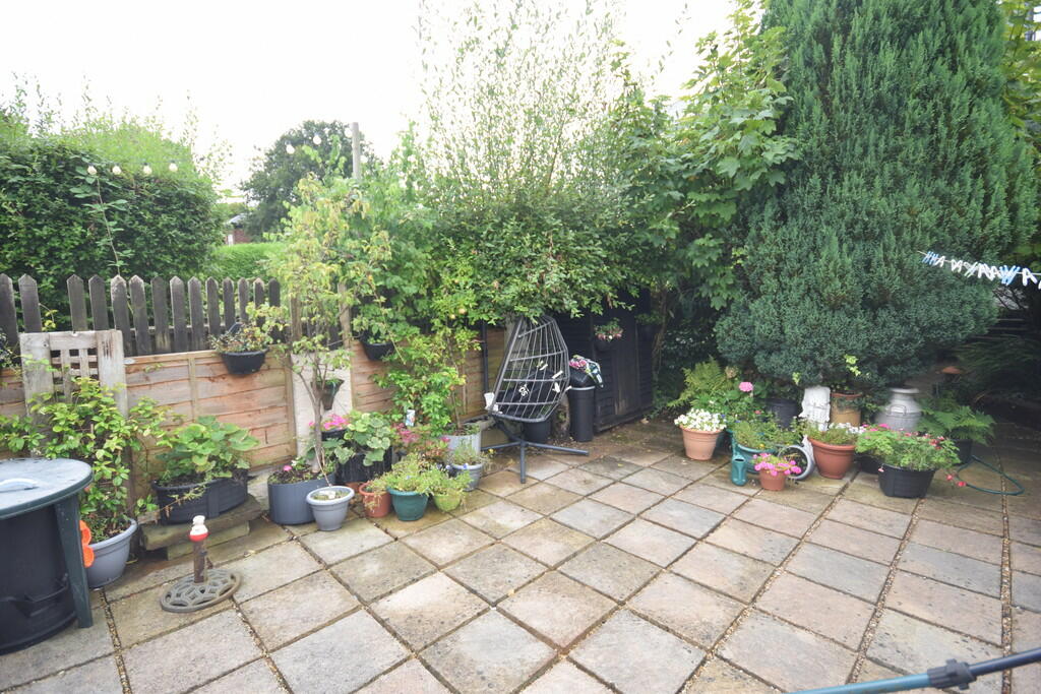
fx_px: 477
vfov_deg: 72.1
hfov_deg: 95.0
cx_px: 520
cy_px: 347
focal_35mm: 16
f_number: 5.6
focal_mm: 11
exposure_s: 1/125
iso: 280
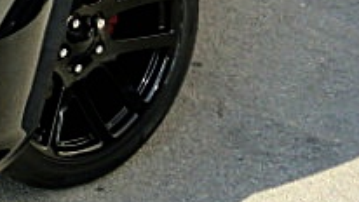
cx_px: -138
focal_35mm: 88
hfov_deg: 21.3
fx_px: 838
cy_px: -96
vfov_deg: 13.1
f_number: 2.6
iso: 64
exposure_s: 1/320
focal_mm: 4.65
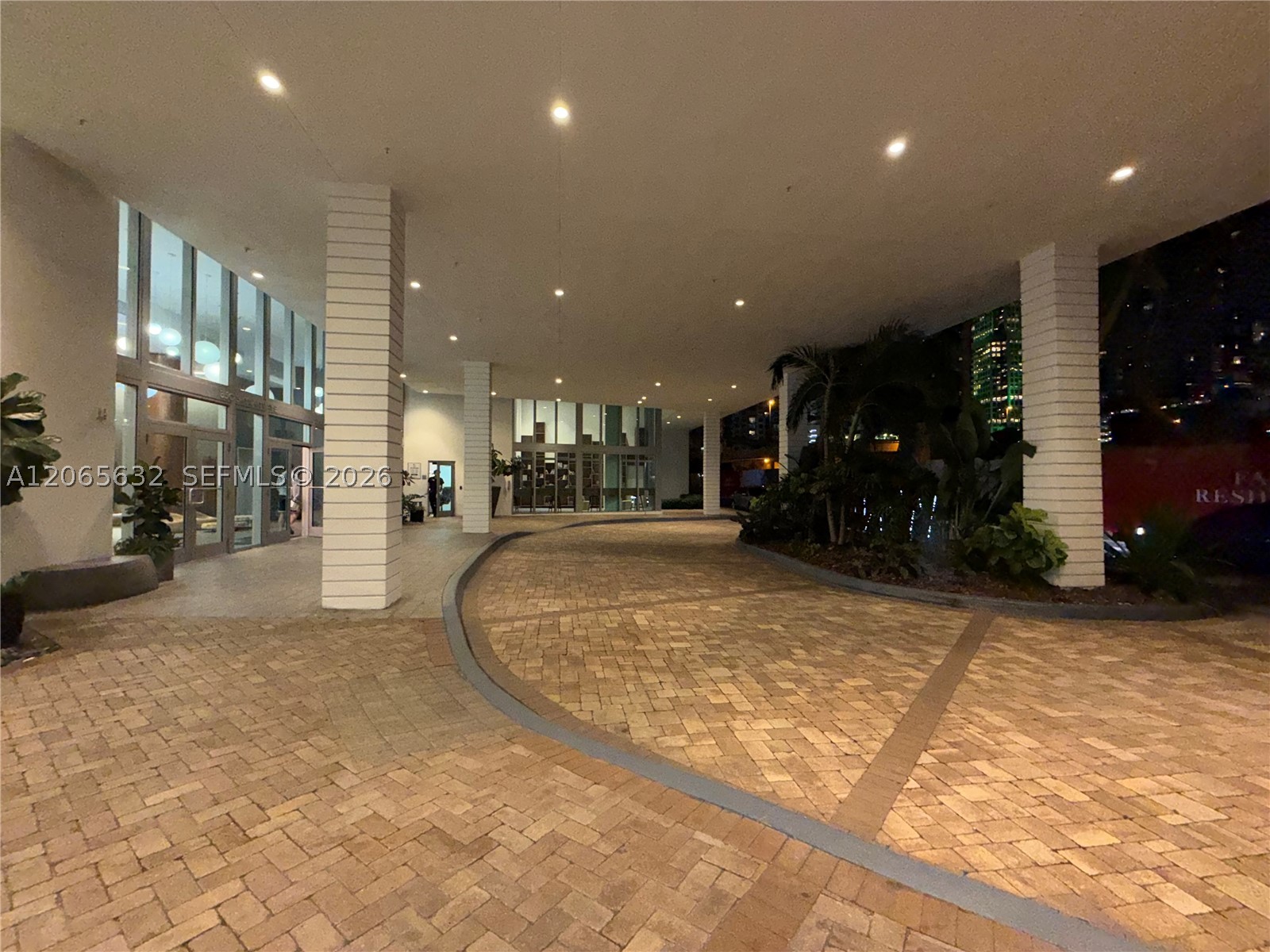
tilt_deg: +1.0
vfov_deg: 85.7
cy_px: 476
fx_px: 514
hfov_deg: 102.1
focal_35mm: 14
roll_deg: -0.2
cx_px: 635
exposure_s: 1/60
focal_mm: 2.22
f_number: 2.2
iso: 320
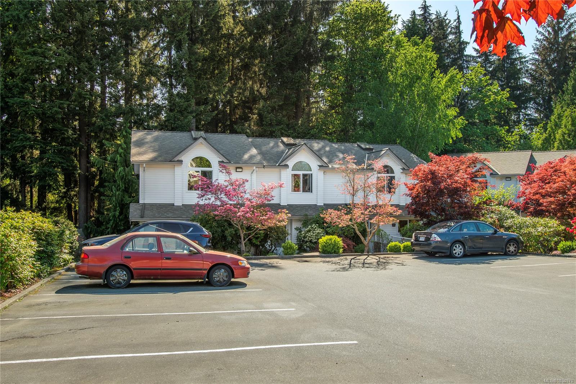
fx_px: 480
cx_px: 288
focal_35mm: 30
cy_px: 192
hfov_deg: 61.9
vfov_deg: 43.6
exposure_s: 1/500
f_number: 8
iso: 250
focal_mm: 20
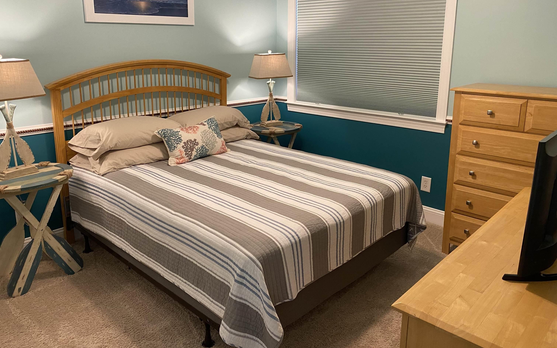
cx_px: 274
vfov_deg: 44.3
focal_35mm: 28
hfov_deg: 66.5
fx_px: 425
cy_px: 138
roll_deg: +0.1
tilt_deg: -14.0
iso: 160
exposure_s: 1/60
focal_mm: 4.25
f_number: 1.8
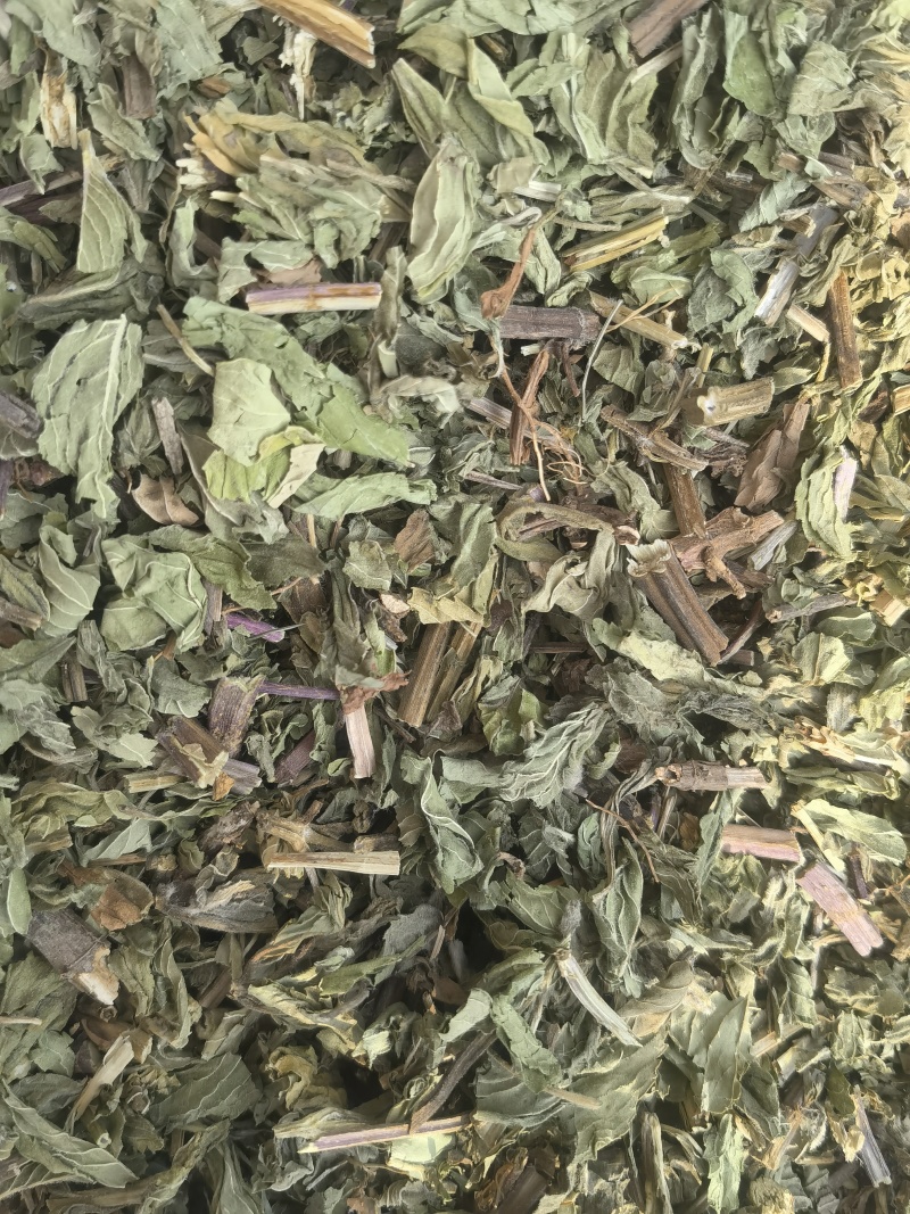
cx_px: 455
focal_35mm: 27
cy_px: 607
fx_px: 947
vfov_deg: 65.3
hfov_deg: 51.3
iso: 100
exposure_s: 1/894
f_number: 1.8
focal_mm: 5.54
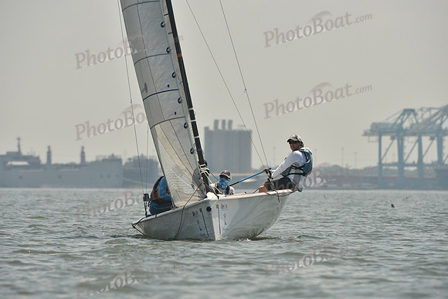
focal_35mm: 400
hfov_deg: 5.2
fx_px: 4979
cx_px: 224
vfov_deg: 3.4
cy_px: 150
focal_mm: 400
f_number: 8
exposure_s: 1/1250
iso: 320
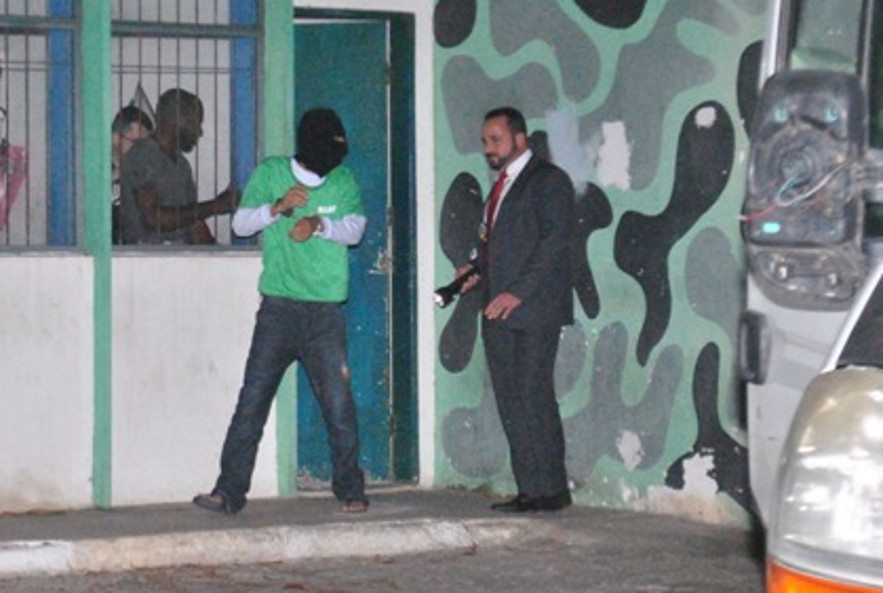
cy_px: 171
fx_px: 3661
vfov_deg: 9.2
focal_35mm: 149
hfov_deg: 13.7
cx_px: 207
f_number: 5.6
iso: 1600
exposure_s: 1/60
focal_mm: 52
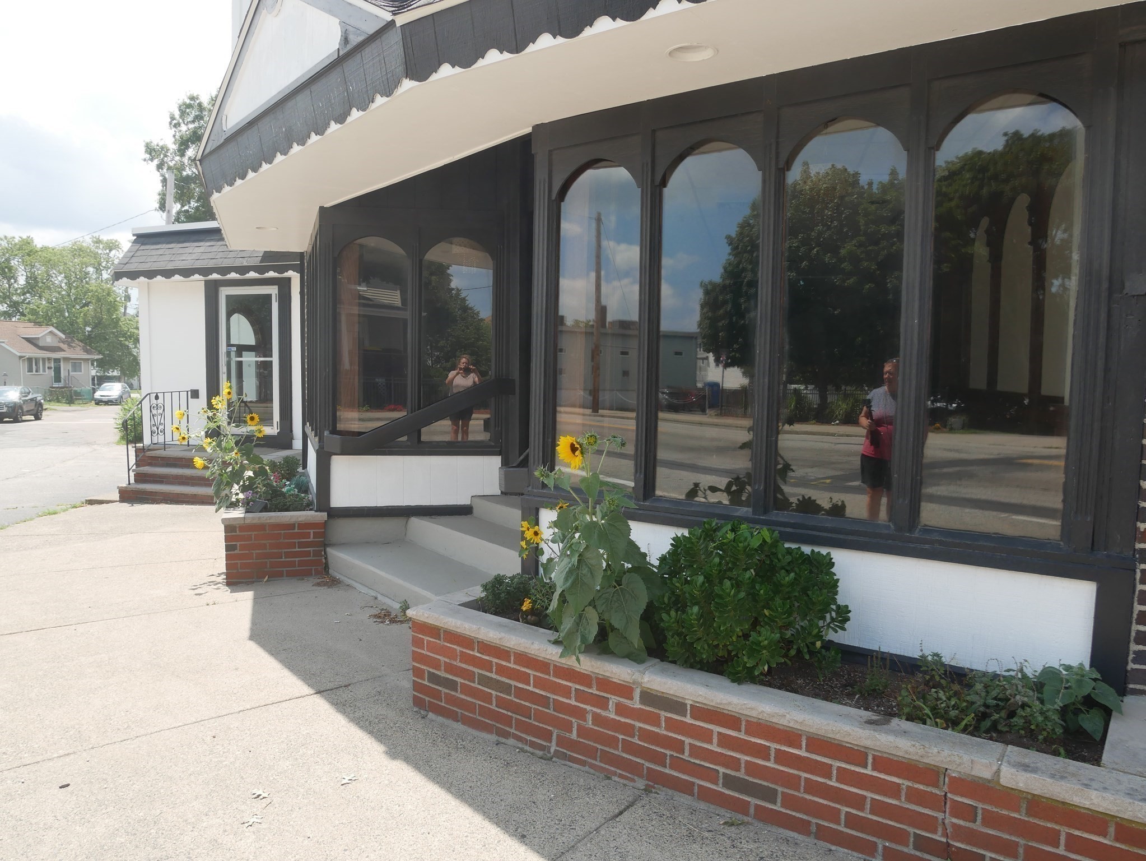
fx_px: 795
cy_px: 430
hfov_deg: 71.6
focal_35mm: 24
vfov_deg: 56.8
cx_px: 573
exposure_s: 1/320
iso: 200
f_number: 6.3
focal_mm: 12
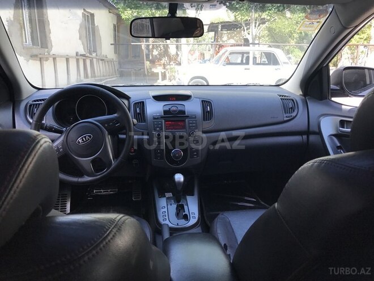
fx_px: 303
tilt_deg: -14.8
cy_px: 140
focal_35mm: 28
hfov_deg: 63.4
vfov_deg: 49.7
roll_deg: +0.1
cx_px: 187
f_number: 1.8
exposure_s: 1/256
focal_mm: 3.99
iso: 20
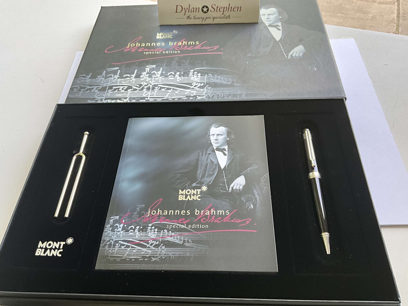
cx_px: 204
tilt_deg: -54.2
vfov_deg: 48.2
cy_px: 153
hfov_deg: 61.7
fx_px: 342
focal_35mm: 29
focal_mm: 3
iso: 64
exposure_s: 1/119
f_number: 1.8
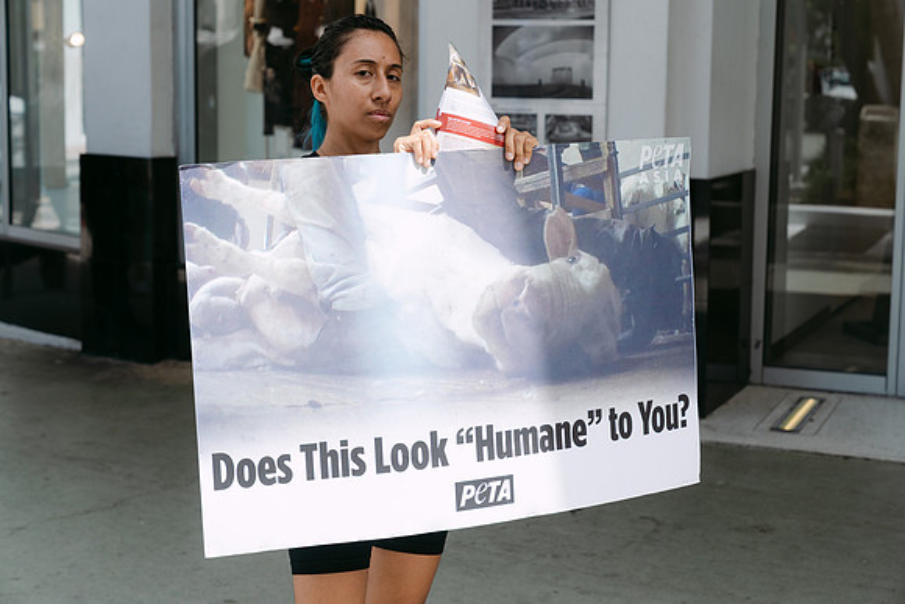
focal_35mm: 70
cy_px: 302
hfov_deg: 28.8
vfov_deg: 19.4
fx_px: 1764
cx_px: 452
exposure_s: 1/400
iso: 160
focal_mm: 70
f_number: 5.6
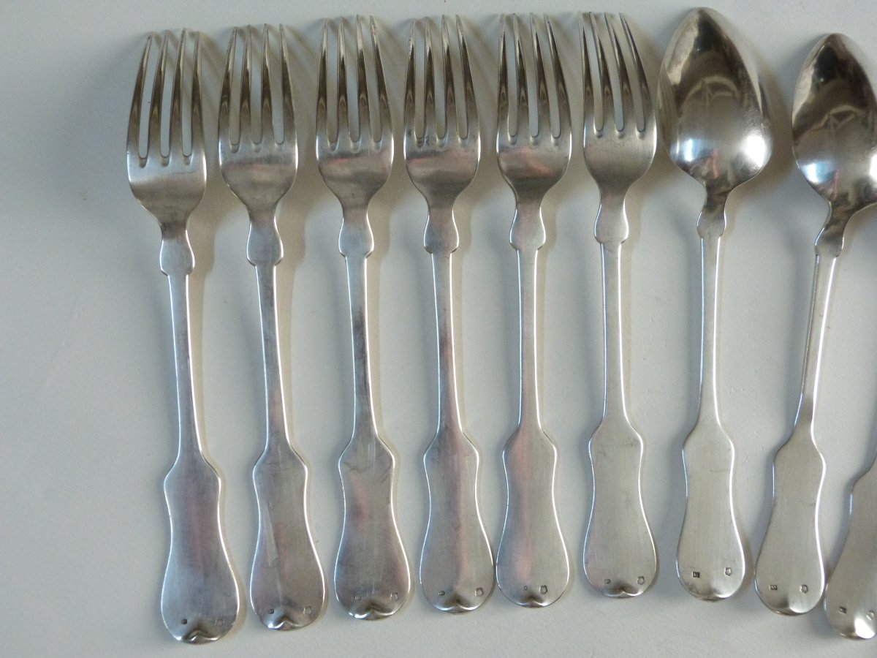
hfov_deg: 50.1
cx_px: 438
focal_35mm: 37
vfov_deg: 38.7
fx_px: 937
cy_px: 329
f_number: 3.1
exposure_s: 1/30
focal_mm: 6.5
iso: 400
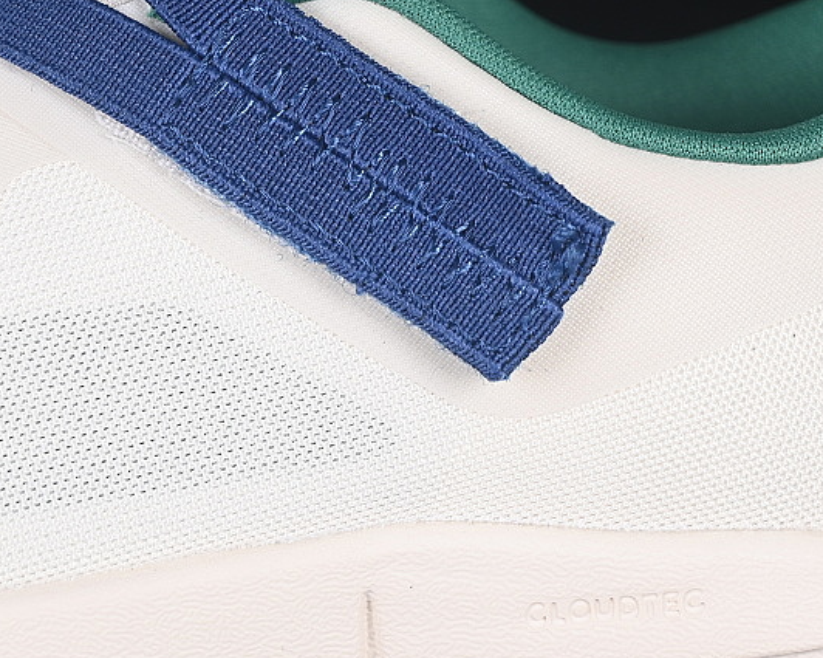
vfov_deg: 10.8
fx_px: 3481
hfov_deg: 13.5
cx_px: 311
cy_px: 221
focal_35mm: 143
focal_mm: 50
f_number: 7.1
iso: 160
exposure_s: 1/80
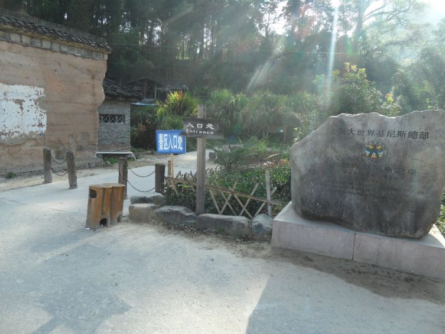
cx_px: 222
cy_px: 167
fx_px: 309
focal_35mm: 24
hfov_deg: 71.6
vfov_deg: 56.8
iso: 80
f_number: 3.2
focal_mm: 3.9
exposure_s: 1/250
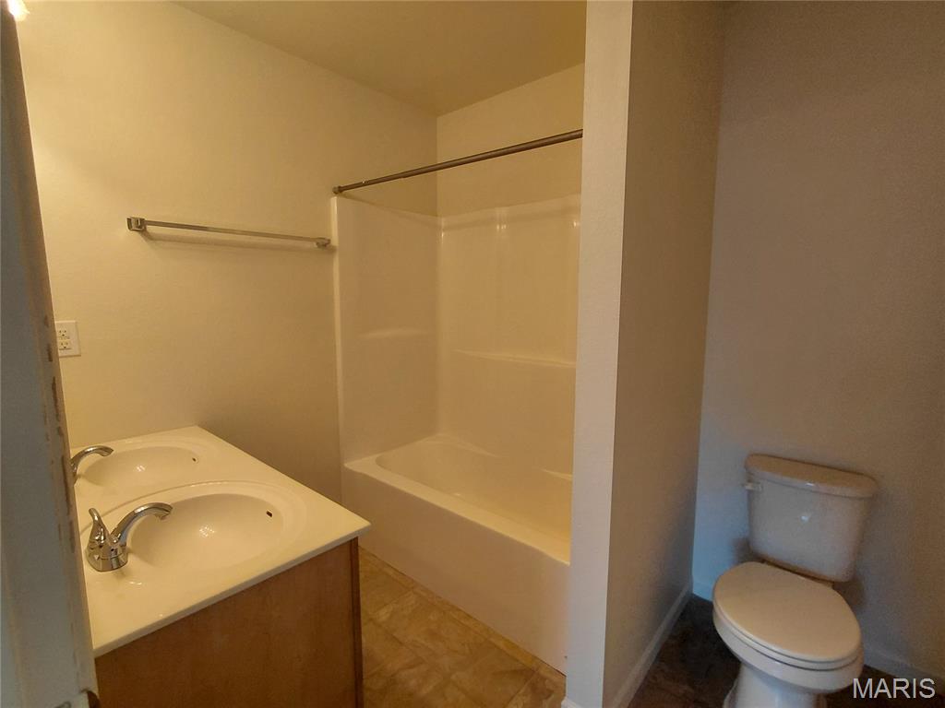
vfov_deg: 78.1
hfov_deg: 94.5
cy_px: 354
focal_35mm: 16
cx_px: 472
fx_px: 437
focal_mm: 1.64
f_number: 2.2
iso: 100
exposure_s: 1/60
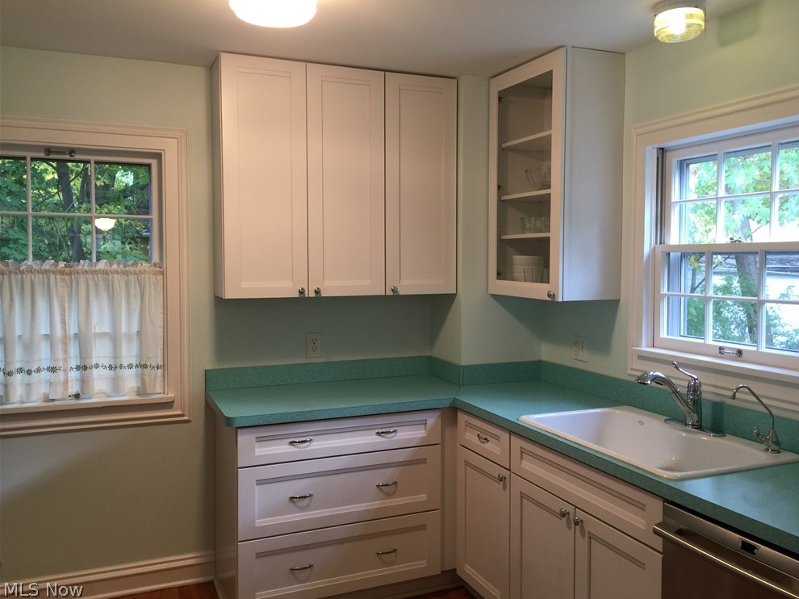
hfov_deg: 60.0
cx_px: 412
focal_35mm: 30
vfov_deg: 46.8
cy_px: 293
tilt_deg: -1.7
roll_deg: -0.3
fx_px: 692
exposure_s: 1/15
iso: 40
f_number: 2.2
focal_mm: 4.15
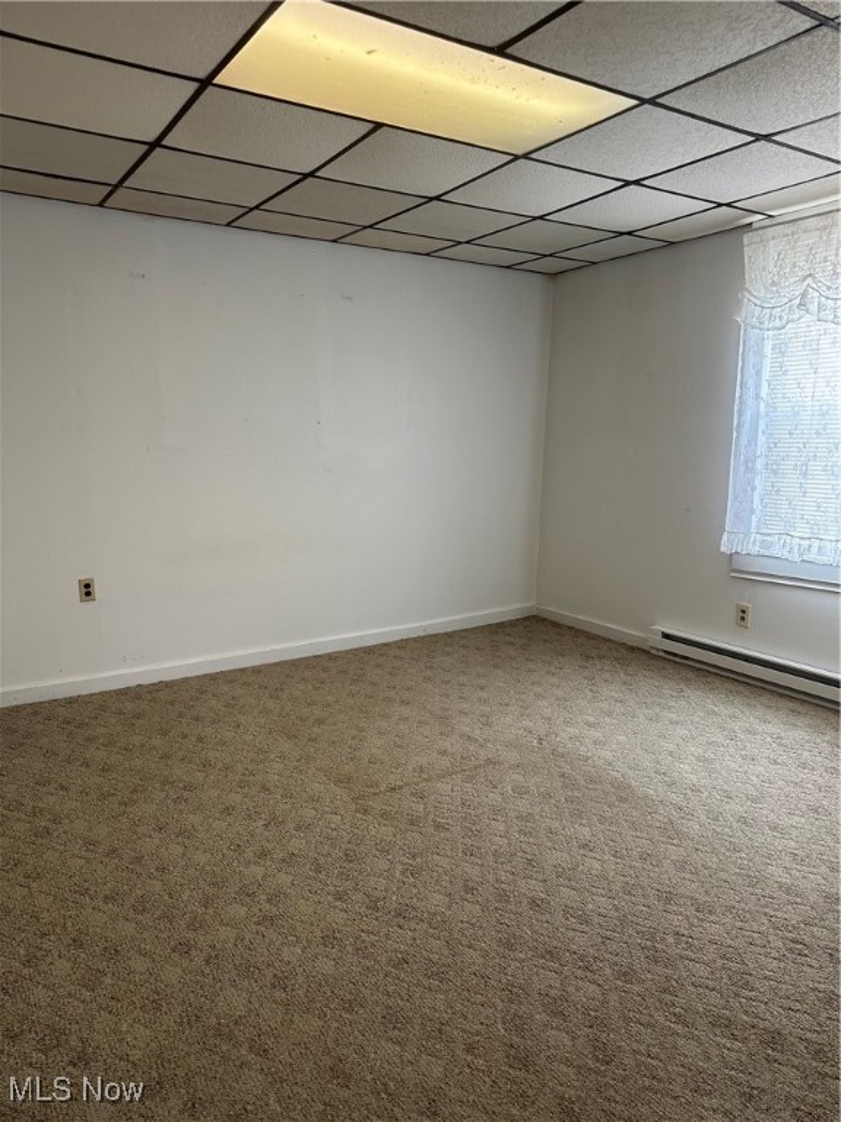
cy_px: 561
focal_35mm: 24
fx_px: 777
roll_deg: -1.5
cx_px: 420
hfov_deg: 56.8
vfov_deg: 71.6
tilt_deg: -7.7
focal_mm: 6.86
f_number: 1.78
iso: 200
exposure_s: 1/63
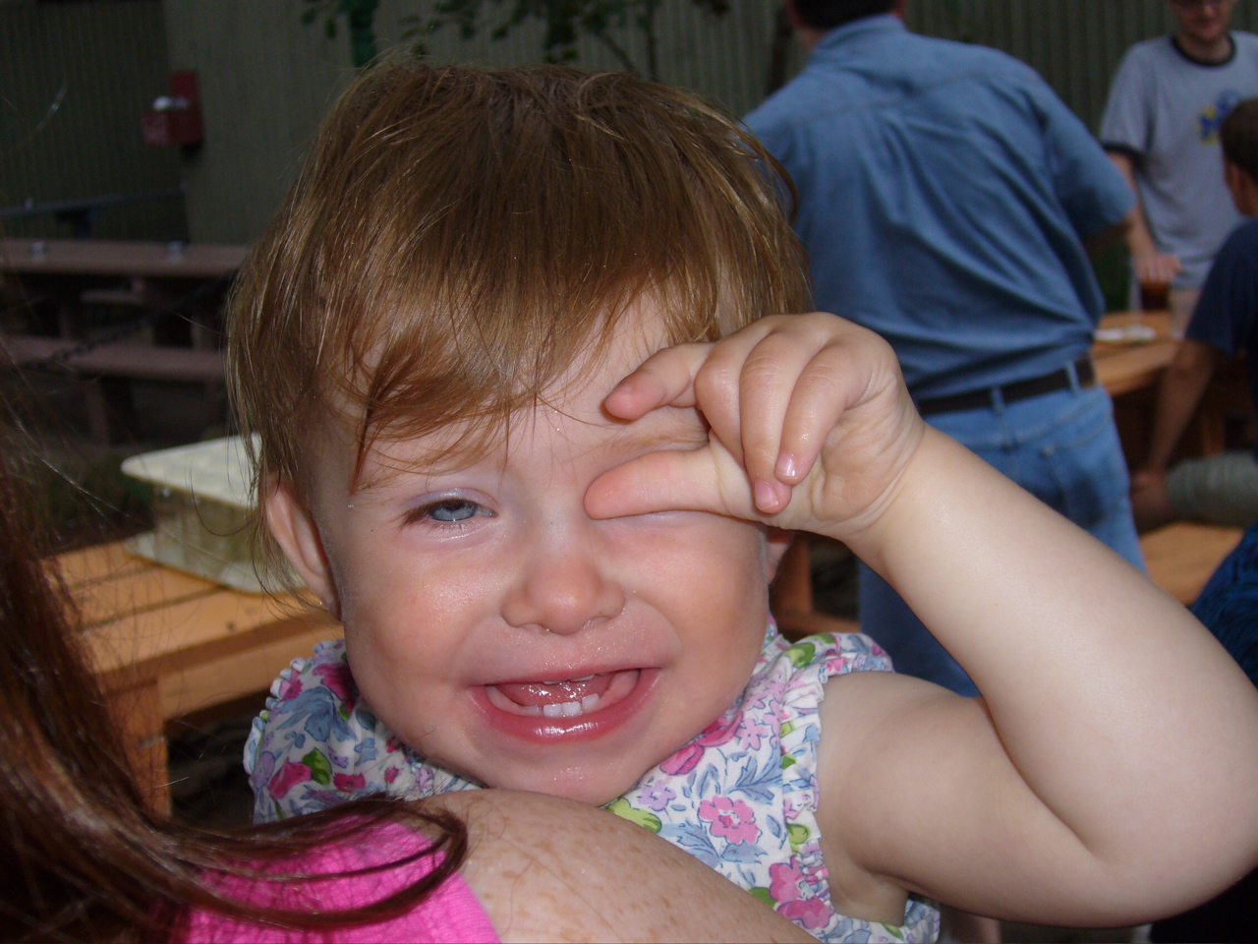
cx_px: 629
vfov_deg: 26.6
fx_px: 1999
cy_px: 472
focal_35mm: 55
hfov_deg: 34.9
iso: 100
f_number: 3.5
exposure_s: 1/60
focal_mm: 9.1
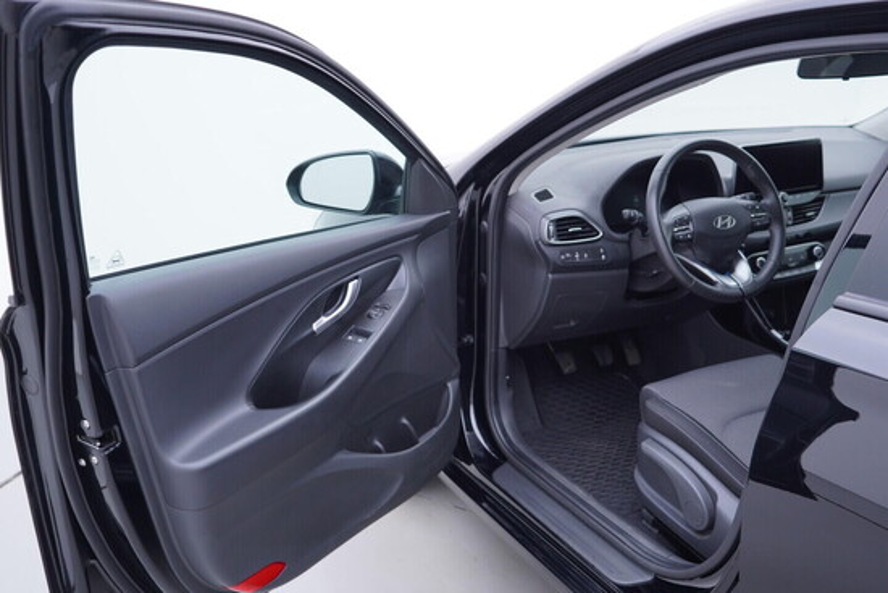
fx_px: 888
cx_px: 444
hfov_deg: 53.1
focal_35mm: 36
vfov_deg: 36.9
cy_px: 296
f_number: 3.2
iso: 125
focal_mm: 24
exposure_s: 1/40
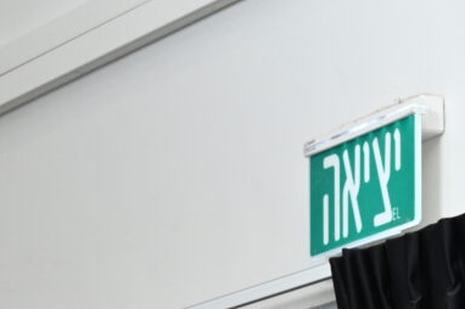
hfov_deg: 8.7
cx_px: 67
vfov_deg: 5.6
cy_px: 799
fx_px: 3046
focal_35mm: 236
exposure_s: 1/125
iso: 1250
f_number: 9
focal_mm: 44
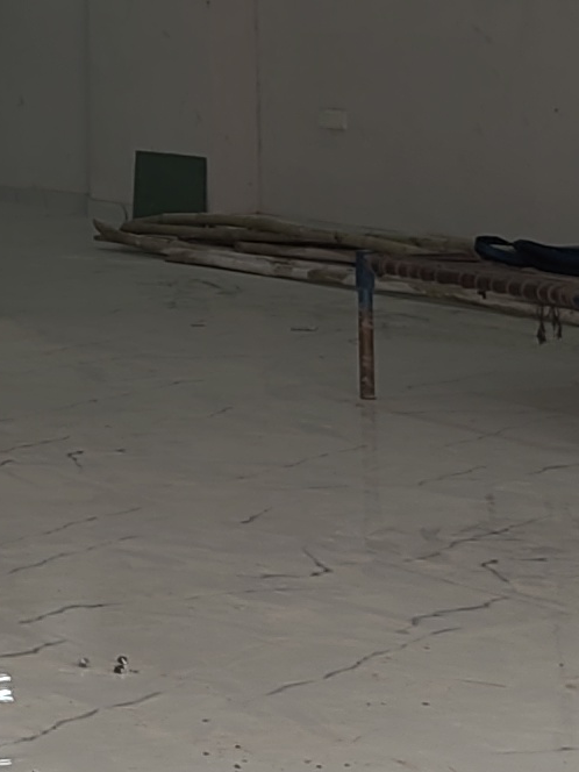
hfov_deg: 9.5
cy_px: -353
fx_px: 3301
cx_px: -481
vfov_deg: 12.7
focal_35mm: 148
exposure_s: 1/100
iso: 125
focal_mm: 5.56
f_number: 1.88
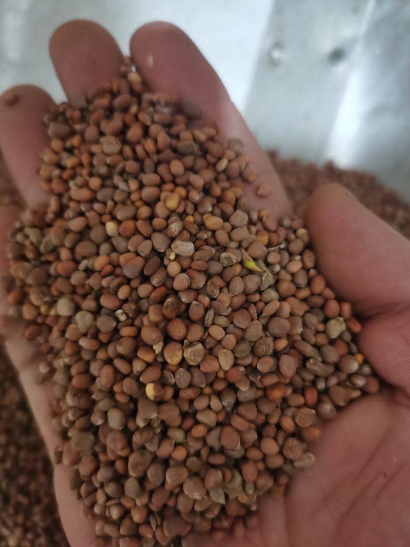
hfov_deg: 51.3
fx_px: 426
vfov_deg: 65.3
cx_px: 205
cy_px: 274
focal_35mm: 27
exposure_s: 1/20
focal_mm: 5.58
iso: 640
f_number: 1.8
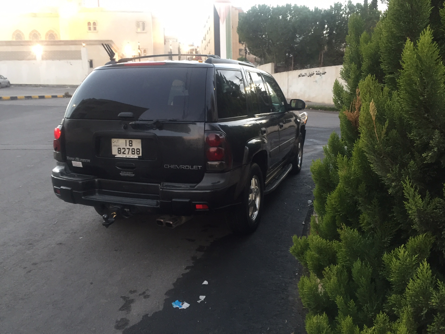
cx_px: 222
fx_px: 373
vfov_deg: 48.2
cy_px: 167
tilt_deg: -9.1
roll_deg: +0.4
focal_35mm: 29
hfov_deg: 61.7
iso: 125
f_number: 2.2
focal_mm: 4.15
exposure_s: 1/33
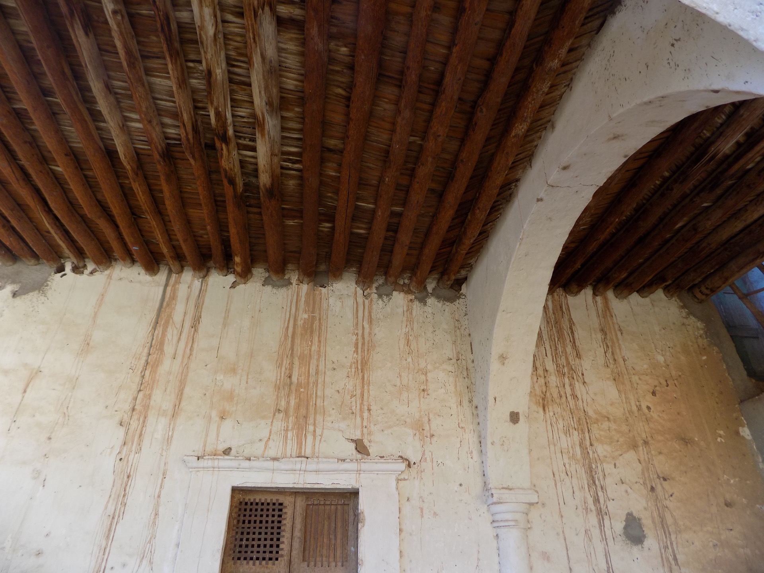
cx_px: 382
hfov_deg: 73.9
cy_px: 286
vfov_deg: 58.9
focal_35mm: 23
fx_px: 508
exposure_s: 1/80
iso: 80
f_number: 3.1
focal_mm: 4
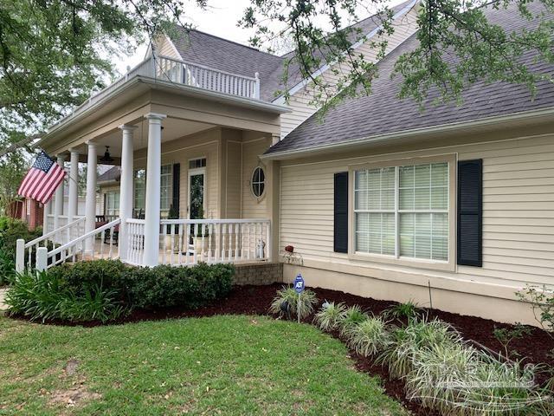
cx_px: 277
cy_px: 208
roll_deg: -0.7
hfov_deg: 67.3
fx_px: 416
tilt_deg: +0.6
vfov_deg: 53.1
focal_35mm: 26
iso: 25
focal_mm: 4.25
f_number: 1.8
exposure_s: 1/171
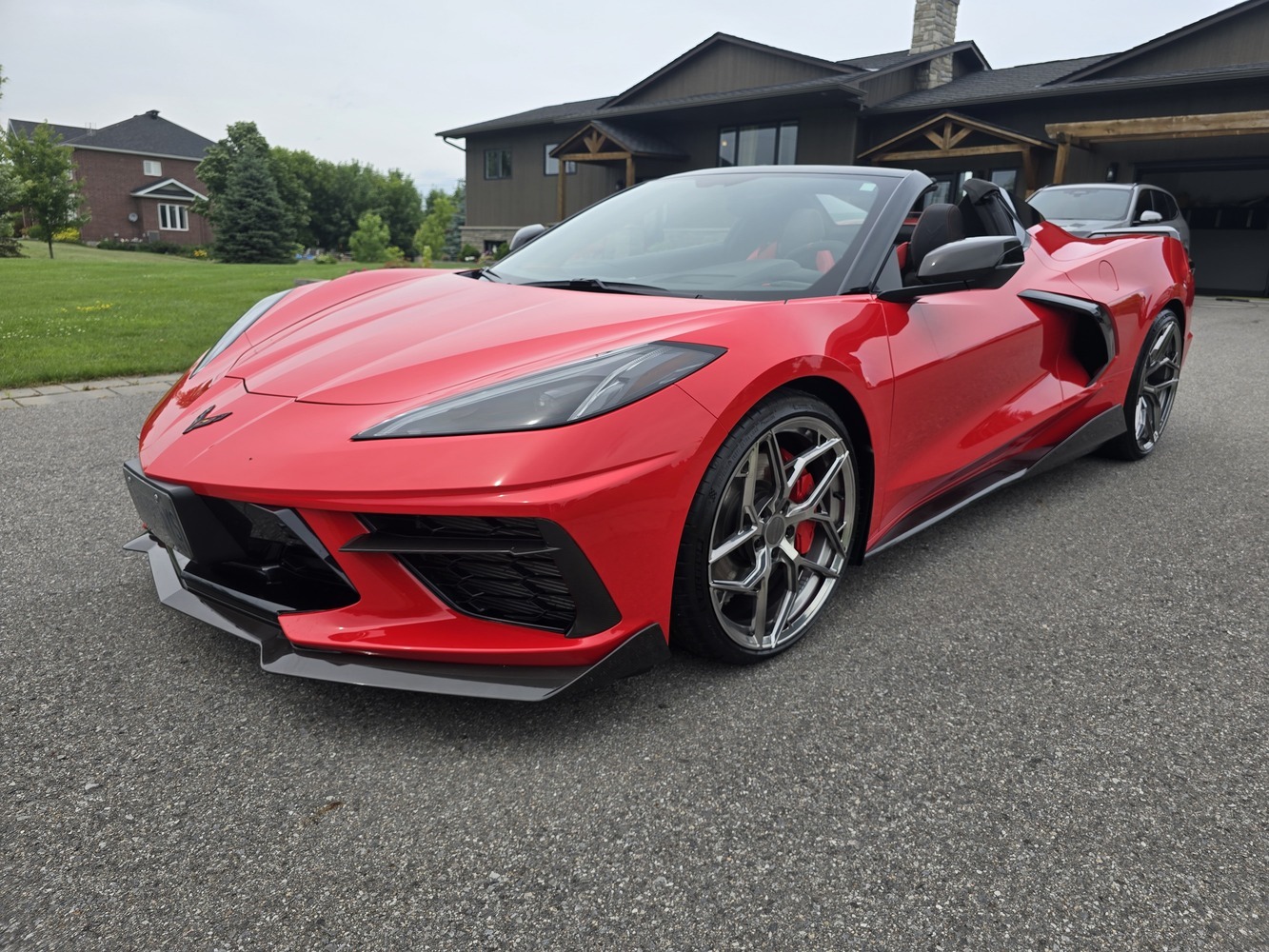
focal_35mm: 23
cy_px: 476
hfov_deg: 73.9
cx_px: 634
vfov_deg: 58.9
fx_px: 843
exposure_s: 1/435
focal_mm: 6.3
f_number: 1.7
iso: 12
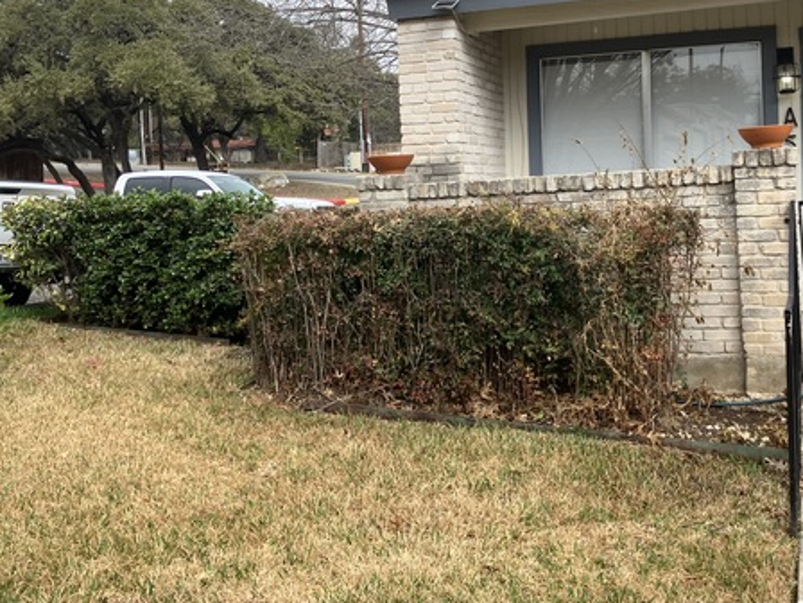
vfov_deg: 35.7
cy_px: 208
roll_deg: +1.5
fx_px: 928
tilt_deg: -0.7
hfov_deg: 46.5
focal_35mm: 40
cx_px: 486
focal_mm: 3.99
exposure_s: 1/294
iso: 32
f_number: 1.8
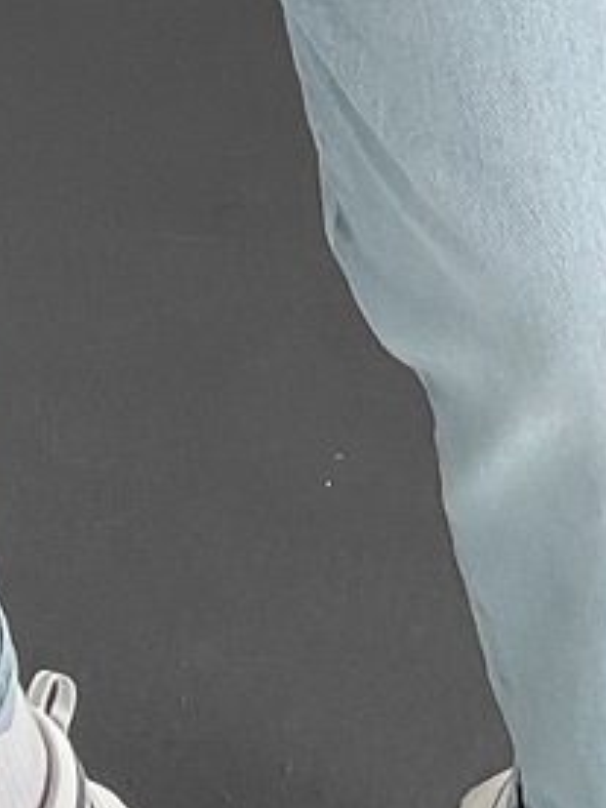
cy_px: -943
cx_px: -12
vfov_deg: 10.5
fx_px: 3921
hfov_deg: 8.8
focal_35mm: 168
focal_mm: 3
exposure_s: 1/120
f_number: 1.8
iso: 32
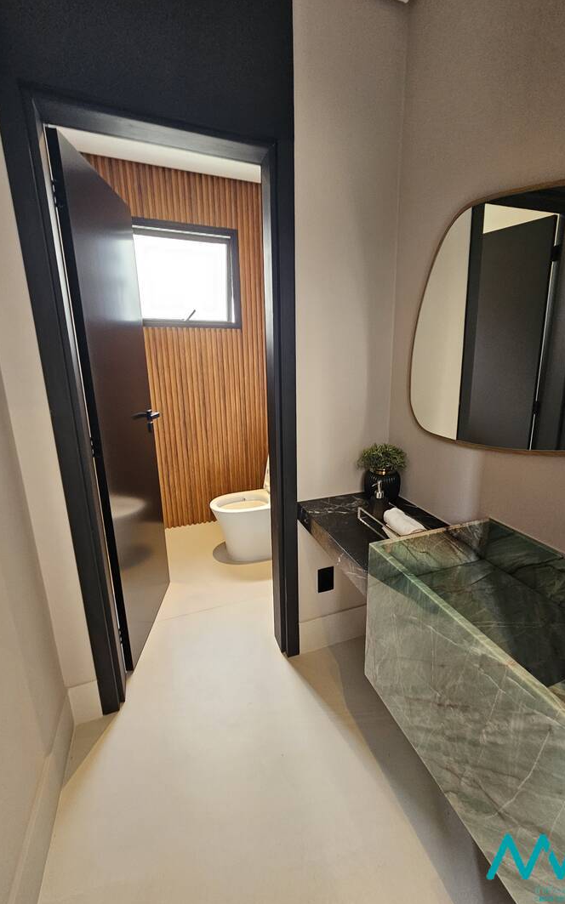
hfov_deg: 78.4
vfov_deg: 105.3
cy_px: 454
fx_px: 345
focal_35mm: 14
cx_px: 312
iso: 250
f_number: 2.2
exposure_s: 1/60
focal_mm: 2.2
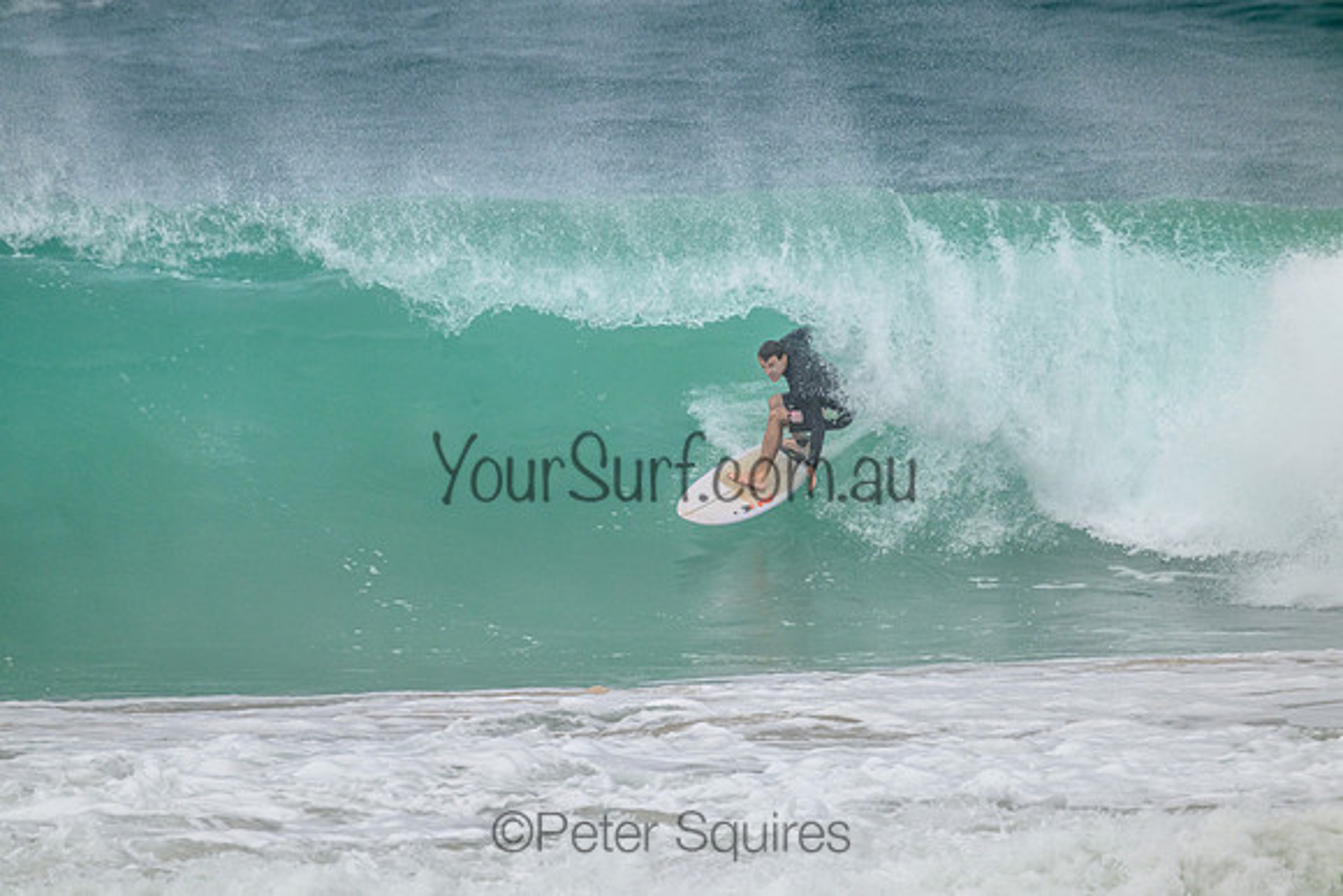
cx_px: 672
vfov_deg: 1.7
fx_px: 29850
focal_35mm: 800
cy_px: 448
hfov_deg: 2.6
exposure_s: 1/2000
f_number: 11
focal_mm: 800
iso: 1250
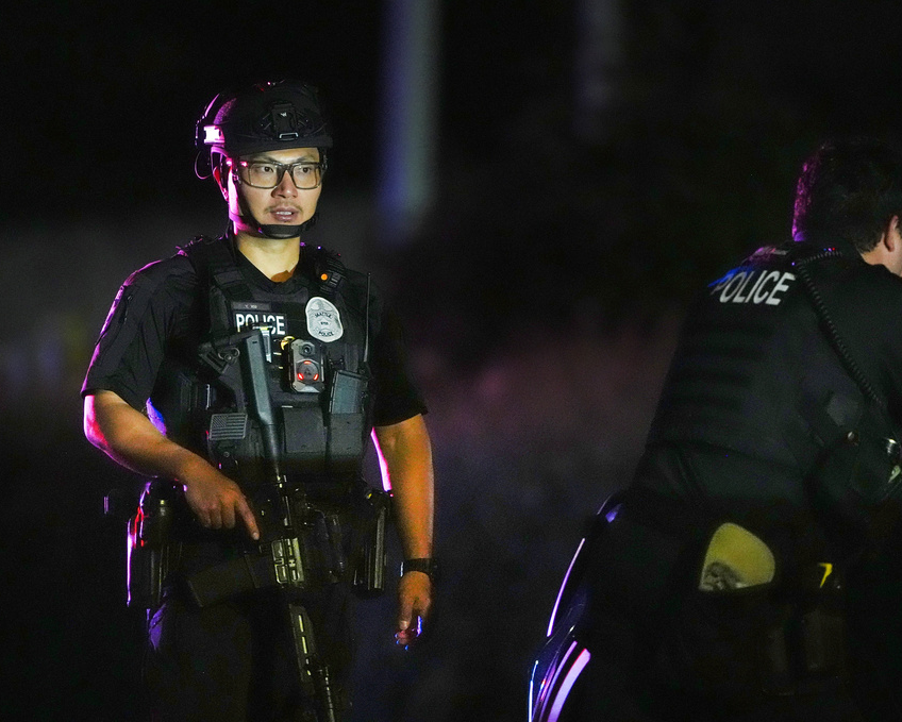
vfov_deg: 3.4
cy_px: 362
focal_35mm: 453
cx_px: 452
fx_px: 12097
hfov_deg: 4.3
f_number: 2.8
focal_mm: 400
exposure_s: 1/100
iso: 6400
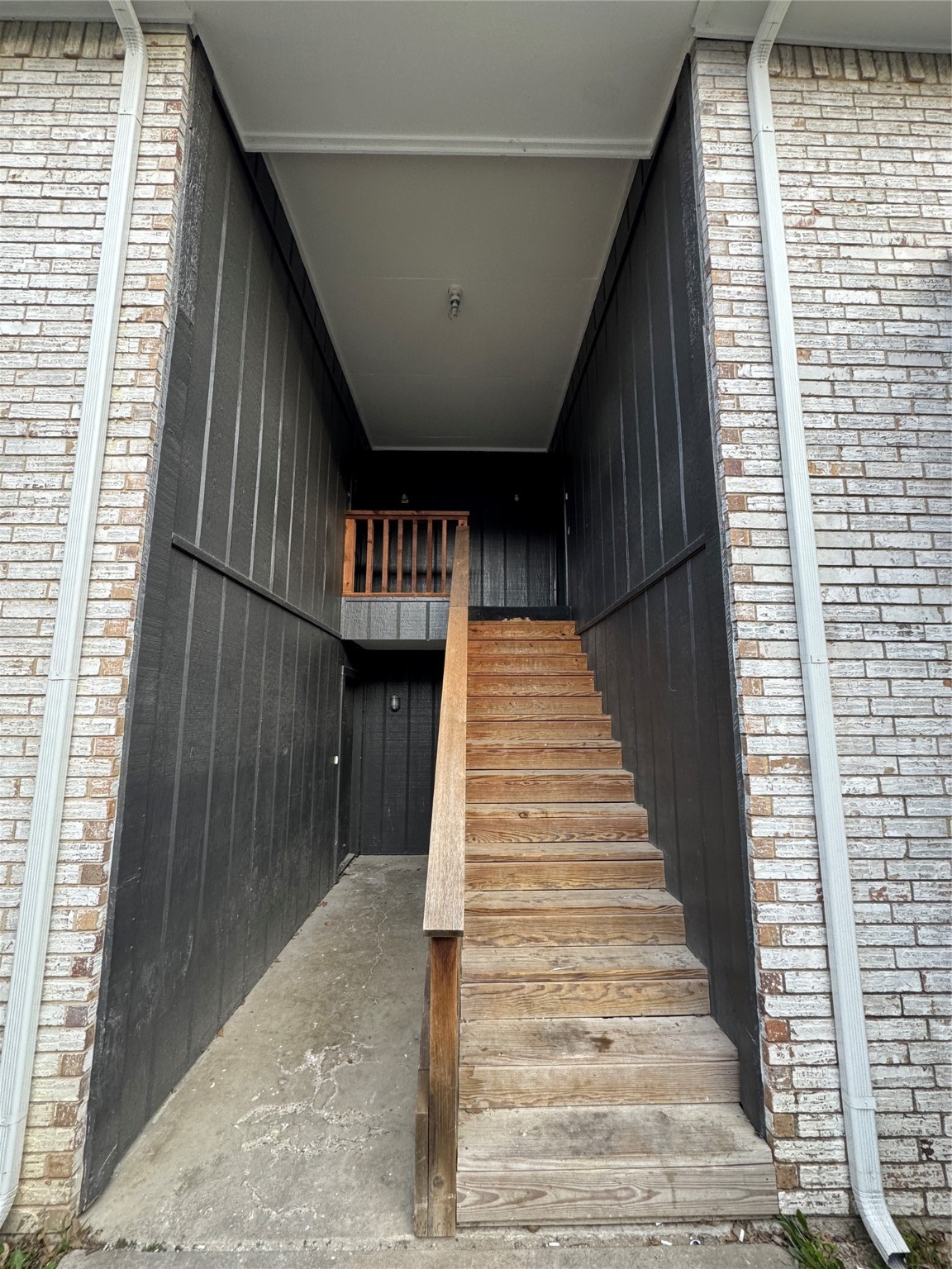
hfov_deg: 85.7
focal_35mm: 14
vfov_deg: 102.1
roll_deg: +0.0
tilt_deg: +13.2
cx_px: 476
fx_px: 513
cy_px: 634
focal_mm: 2.22
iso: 125
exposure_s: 1/99
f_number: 2.2
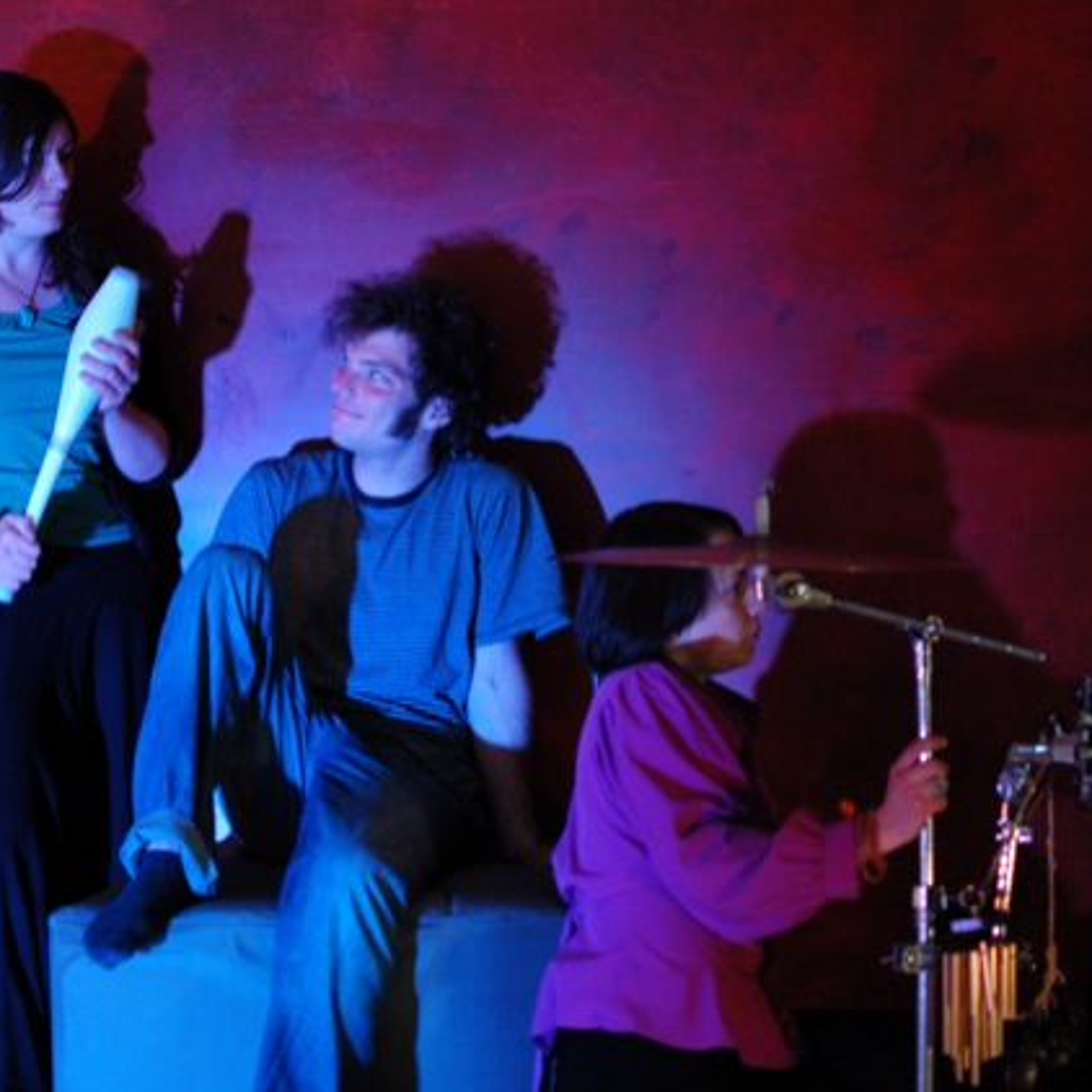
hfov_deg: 25.5
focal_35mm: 68
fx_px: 2414
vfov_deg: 25.5
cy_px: 545
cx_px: 515
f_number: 2
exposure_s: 1/15
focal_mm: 35
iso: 1600
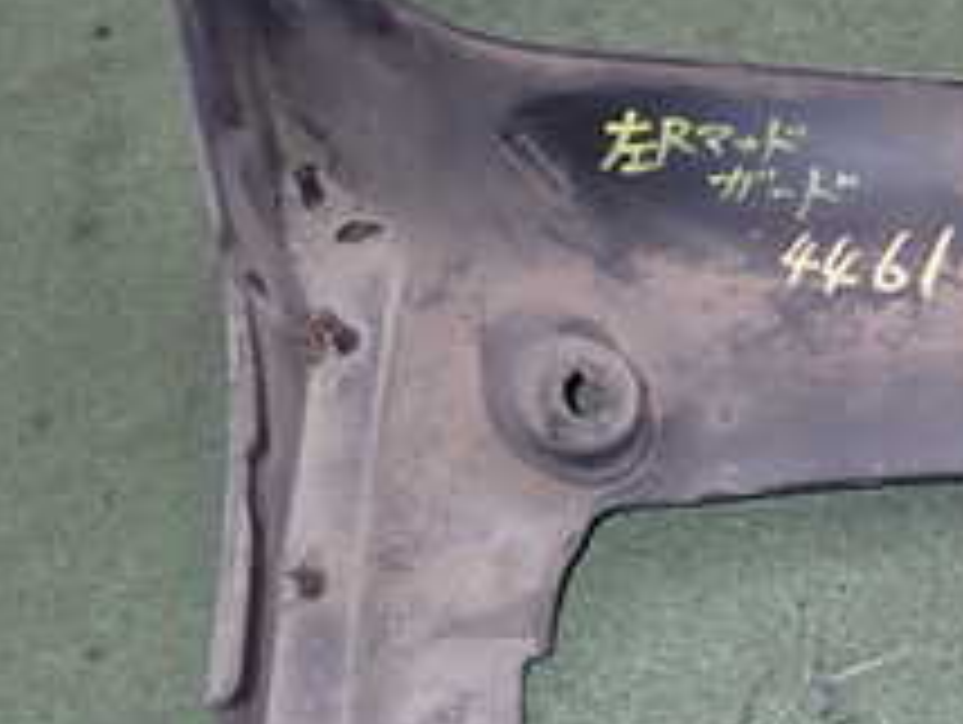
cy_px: 391
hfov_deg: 27.7
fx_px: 1950
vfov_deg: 21.0
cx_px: 576
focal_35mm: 70
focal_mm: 4.5
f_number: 5.6
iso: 100
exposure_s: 1/30
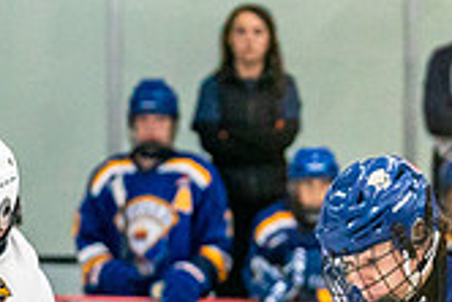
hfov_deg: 3.9
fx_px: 6572
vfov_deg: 2.6
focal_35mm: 523
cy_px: 550
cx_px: -84
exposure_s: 1/1250
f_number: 2.8
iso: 3200
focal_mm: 98
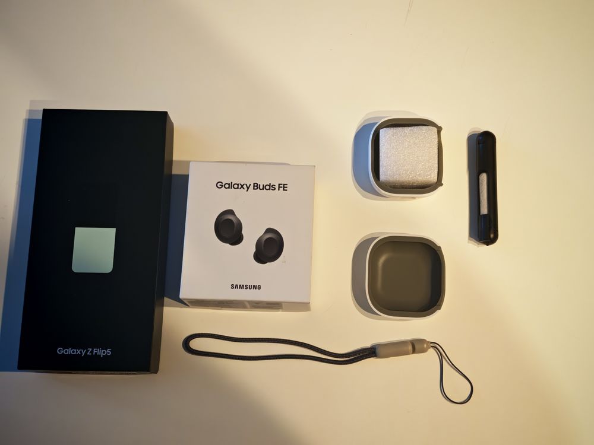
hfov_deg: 41.2
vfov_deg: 31.5
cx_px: 297
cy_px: 222
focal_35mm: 46
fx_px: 789
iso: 400
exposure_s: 1/50
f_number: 1.6
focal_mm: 5.4
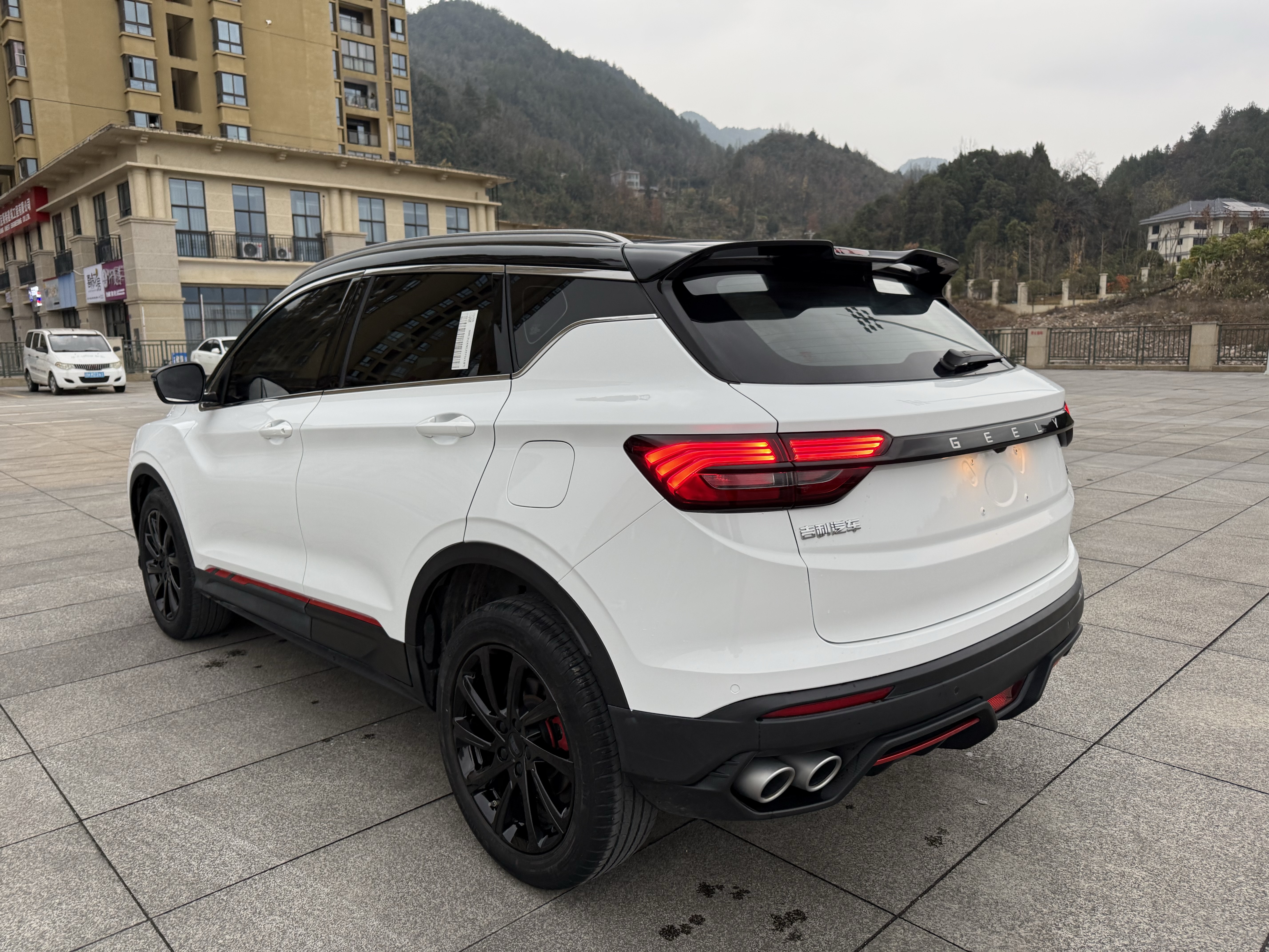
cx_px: 634
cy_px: 476
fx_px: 880
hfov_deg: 71.6
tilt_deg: -5.8
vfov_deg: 56.8
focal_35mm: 24
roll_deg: +2.4
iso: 100
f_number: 1.78
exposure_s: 1/121
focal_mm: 6.76
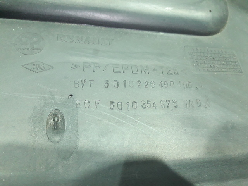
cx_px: 124
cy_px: 93
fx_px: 201
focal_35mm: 28
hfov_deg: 63.4
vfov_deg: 49.7
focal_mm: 3.7
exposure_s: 1/17
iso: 200
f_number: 1.9
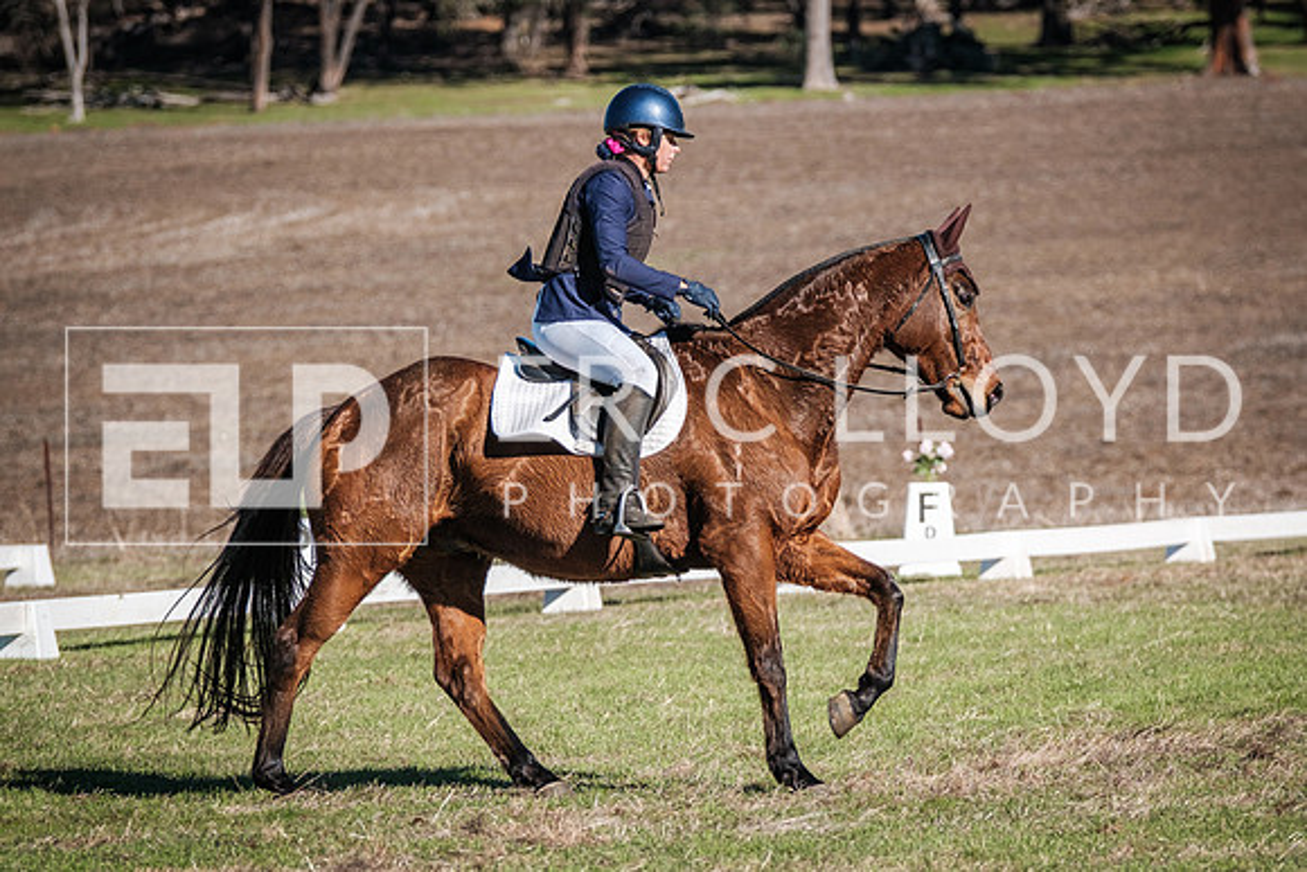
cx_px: 673
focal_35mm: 259
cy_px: 518
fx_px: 9393
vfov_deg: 5.3
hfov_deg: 8.0
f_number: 3.6
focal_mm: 140
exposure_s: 1/2400
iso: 320
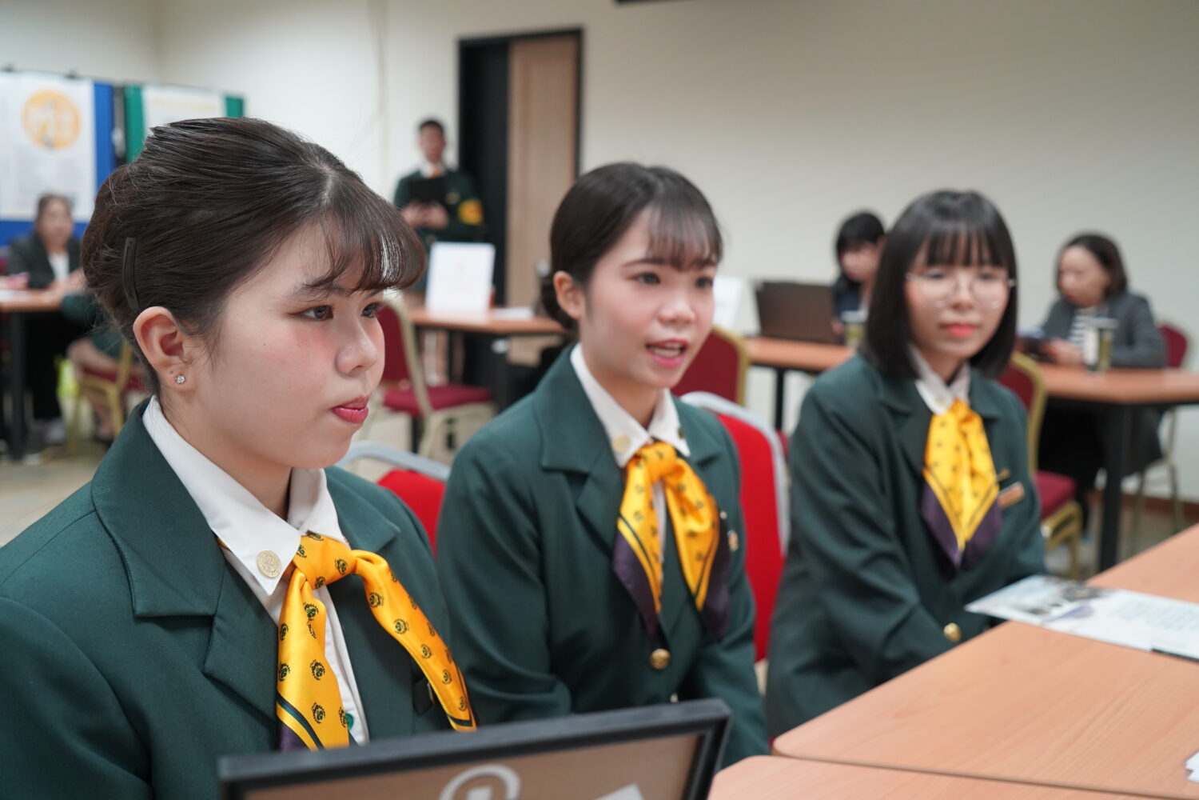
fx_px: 1232
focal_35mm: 37
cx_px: 600
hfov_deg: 51.9
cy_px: 400
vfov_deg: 35.9
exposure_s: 1/160
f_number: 4
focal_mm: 37
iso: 2000
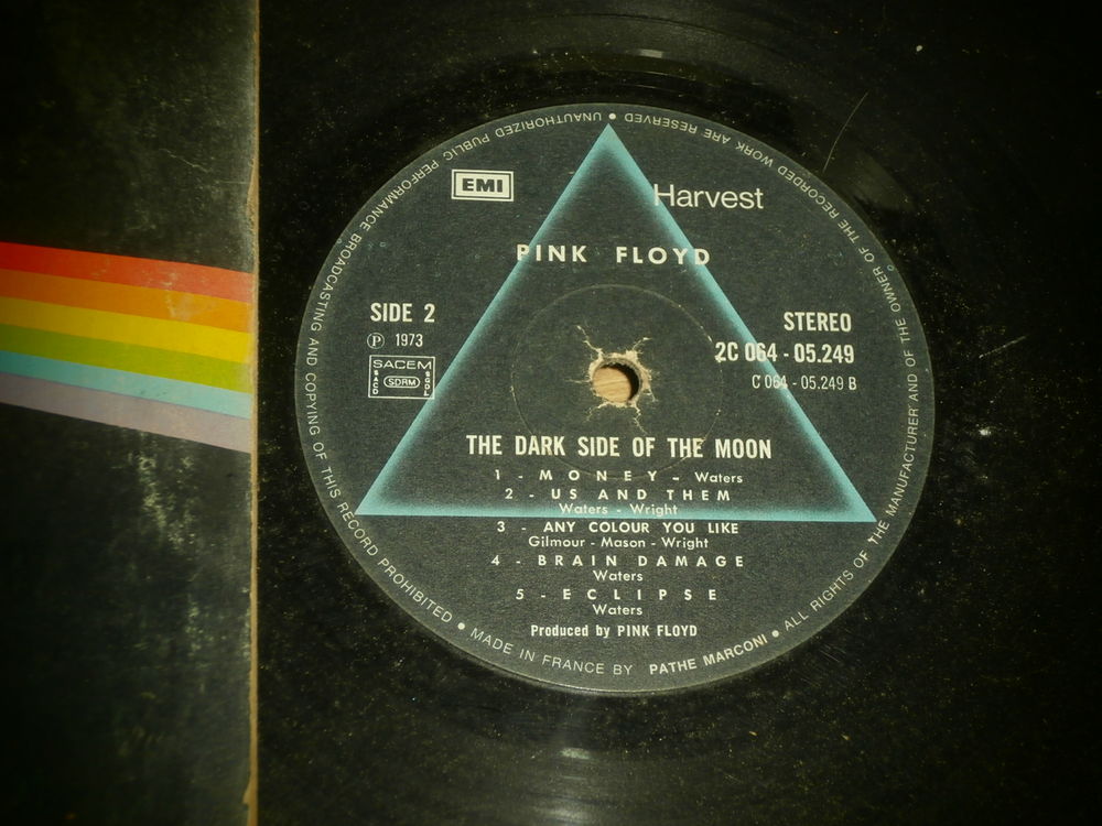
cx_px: 551
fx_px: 2165
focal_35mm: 68
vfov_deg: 21.6
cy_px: 413
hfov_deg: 28.6
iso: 200
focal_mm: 12.1
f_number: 4.7
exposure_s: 1/40
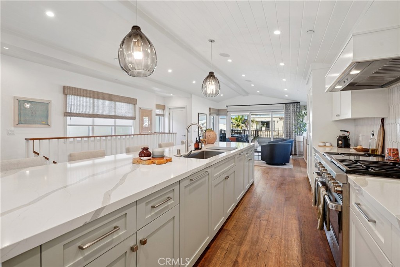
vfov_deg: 73.8
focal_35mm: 16
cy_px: 134
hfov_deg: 96.7
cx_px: 200
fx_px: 178
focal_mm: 16
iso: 400
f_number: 8
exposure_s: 1/20
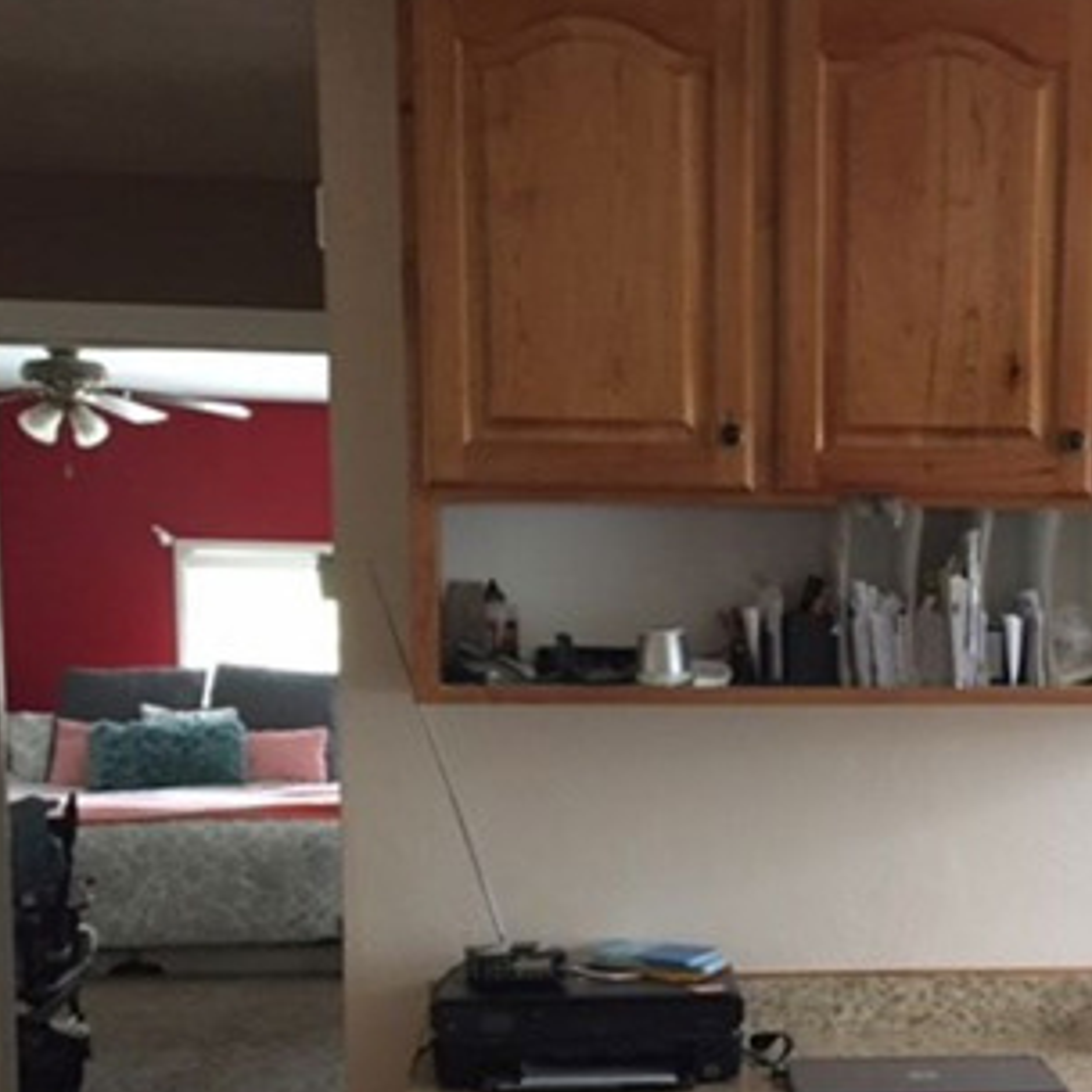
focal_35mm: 54
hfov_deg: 31.0
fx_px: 1927
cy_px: 837
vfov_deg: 31.0
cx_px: 837
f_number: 2.2
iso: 125
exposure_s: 1/30
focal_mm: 4.15
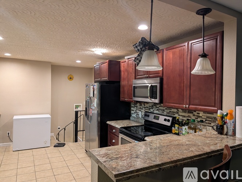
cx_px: 121
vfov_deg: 56.9
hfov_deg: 71.5
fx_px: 168
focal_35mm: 24
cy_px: 91
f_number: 1.68
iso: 397
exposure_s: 1/40
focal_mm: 6.9
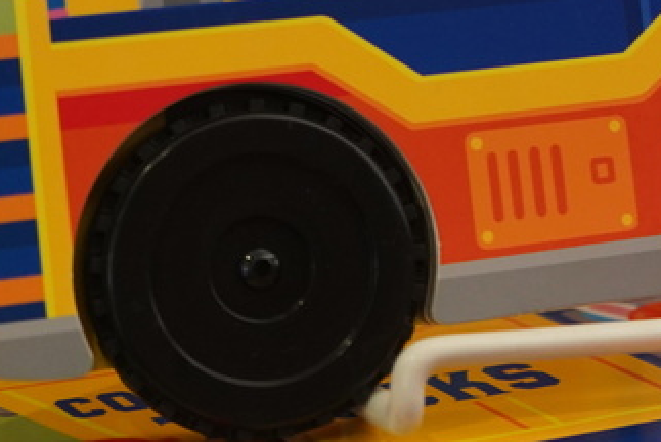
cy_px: -97
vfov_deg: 10.2
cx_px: 591
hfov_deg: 15.2
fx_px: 2444
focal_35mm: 133
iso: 2500
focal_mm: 42
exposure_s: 1/160
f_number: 4.5
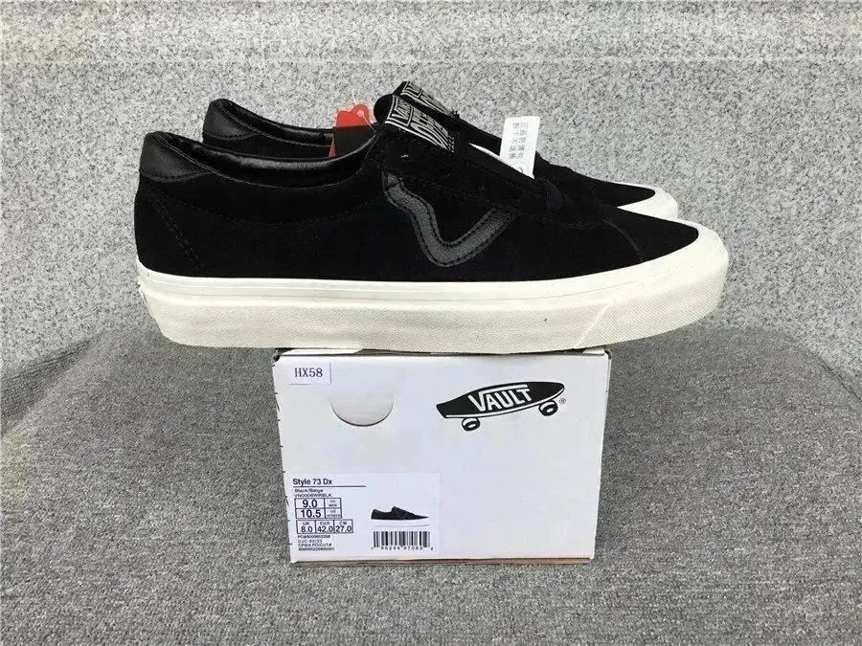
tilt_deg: -21.6
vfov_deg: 45.4
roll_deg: +0.7
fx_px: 772
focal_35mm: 31
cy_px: 323
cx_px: 431
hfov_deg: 58.4
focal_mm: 3.3
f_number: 2.4
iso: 25
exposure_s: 1/210
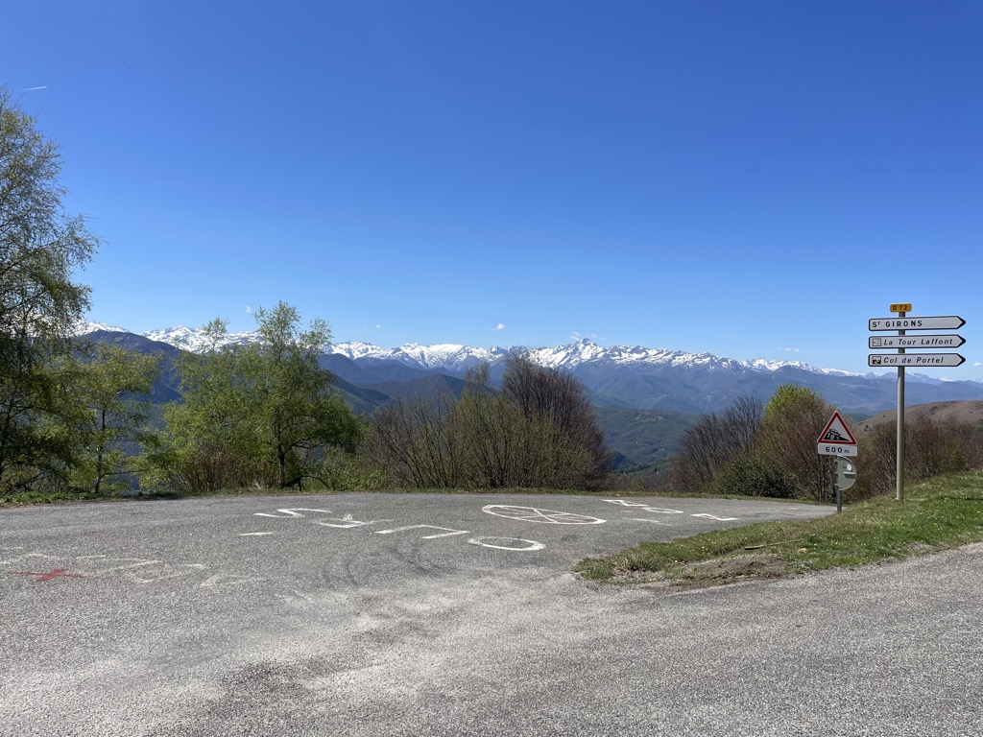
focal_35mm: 26
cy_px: 368
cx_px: 492
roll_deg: -1.4
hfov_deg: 67.3
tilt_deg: +0.9
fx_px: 738
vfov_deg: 53.1
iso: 32
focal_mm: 4.2
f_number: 1.6
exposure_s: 1/4831
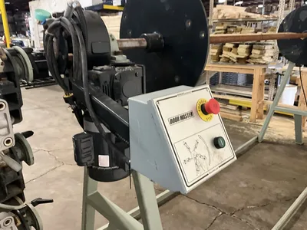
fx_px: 257
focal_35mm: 29
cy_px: 115
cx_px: 154
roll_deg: +2.0
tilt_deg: -18.2
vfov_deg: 48.2
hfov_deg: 61.7
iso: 320
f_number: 1.8
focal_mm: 3
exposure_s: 1/31
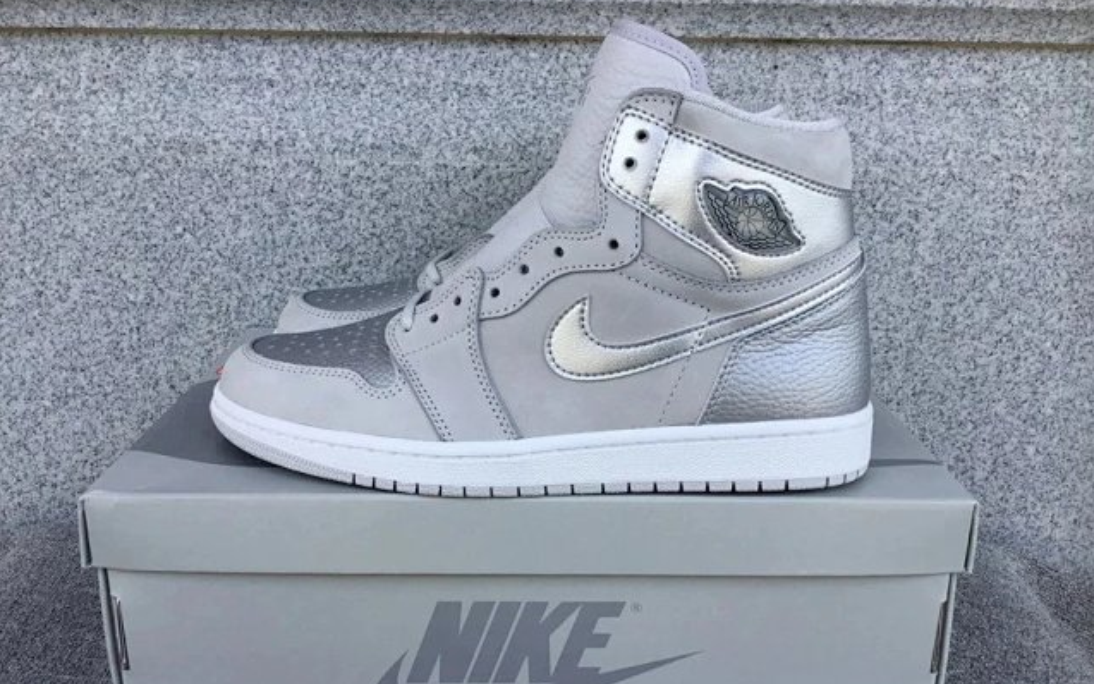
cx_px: 546
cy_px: 373
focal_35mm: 33
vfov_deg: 38.3
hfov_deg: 58.1
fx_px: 984
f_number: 2.4
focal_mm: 3.3
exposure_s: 1/482
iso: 25
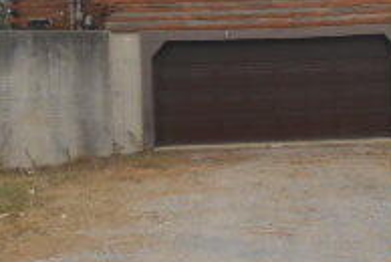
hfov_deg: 22.8
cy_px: 26
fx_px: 968
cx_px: 256
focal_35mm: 89
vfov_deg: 15.2
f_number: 3.5
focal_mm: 4.6
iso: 80
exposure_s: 1/400
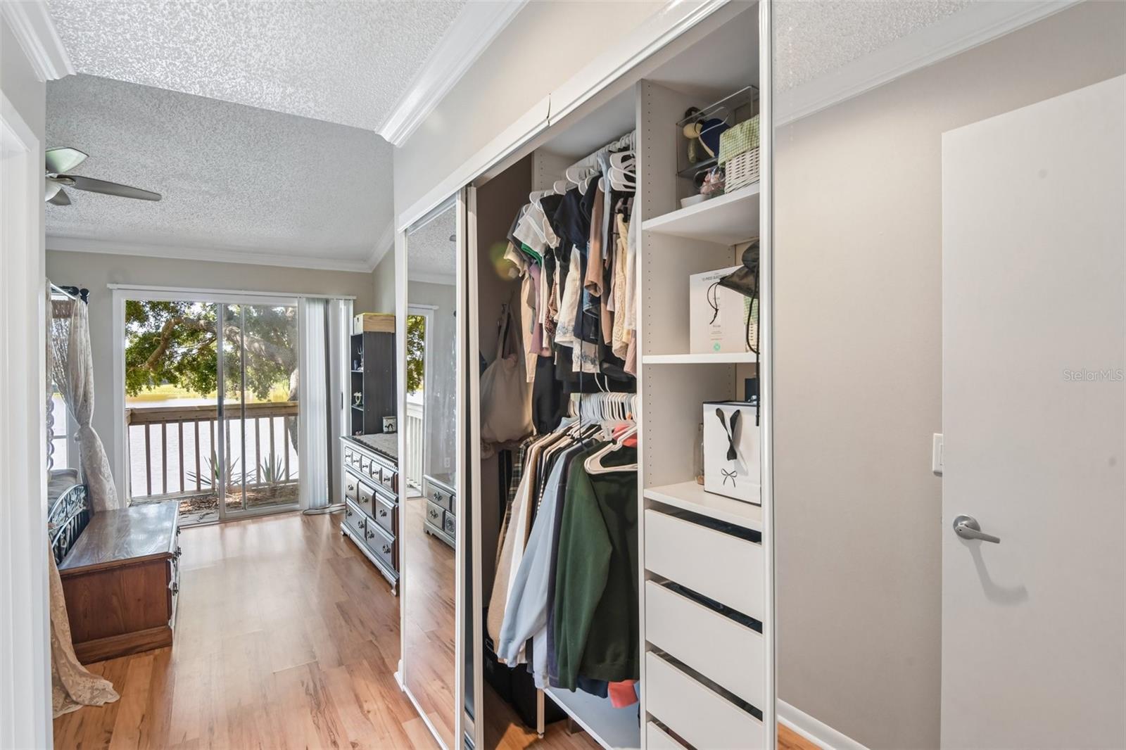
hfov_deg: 93.3
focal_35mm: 17
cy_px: 375
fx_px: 532
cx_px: 563
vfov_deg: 70.4
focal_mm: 17
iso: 400
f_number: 8
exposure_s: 1/13
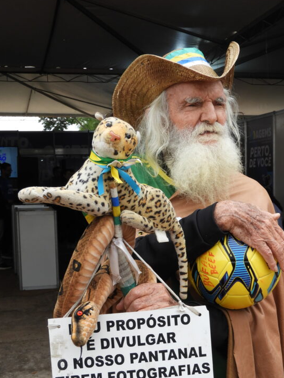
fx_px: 624
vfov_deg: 33.4
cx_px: 175
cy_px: 258
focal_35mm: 57
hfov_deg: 25.6
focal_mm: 7.2
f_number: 3.8
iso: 100
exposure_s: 1/200
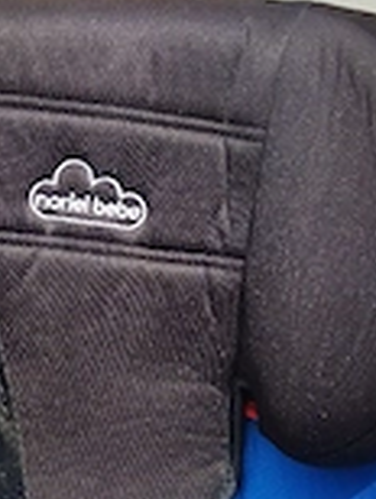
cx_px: 68
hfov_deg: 20.8
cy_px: 360
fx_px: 1011
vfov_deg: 27.4
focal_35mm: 70
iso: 98
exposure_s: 1/2000
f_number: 1.79
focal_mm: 4.71
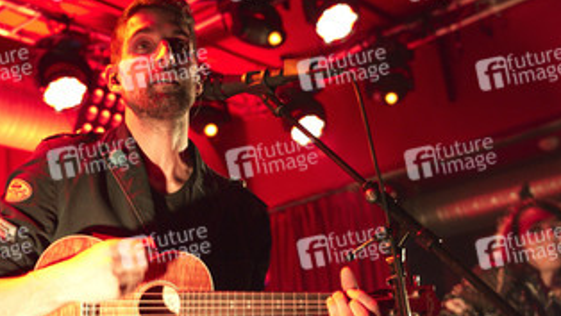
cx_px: 295
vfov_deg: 24.9
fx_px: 714
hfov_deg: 42.9
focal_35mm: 48
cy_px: 204
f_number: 2.8
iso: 3200
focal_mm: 32
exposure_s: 1/60
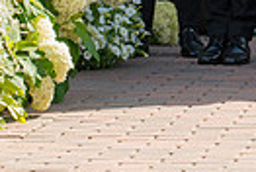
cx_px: 508
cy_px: -167
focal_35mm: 362
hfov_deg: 5.6
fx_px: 2580
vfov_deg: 3.8
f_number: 9
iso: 400
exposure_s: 1/200
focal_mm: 82
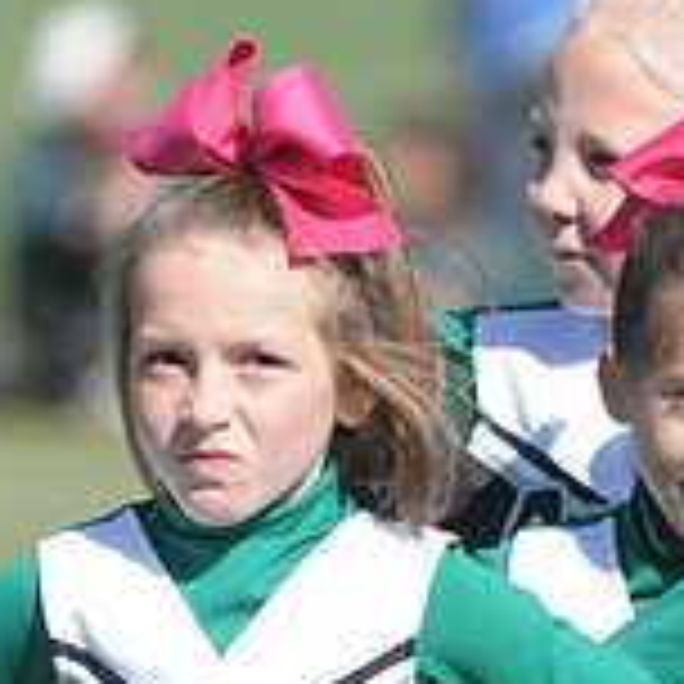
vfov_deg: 1.5
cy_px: 963
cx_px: 664
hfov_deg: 1.5
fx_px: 26022
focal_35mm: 1164
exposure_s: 1/8000
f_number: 4
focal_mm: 240
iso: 1000
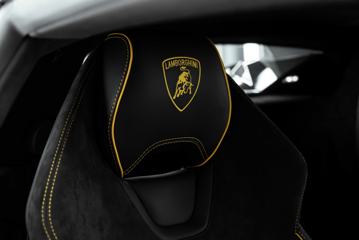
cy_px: 120
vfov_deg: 27.0
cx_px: 180
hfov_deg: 39.6
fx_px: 499
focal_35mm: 50
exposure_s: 1/250
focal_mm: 50
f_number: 3.5
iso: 4000
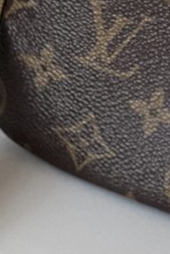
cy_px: -153
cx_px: 391
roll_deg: -17.0
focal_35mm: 405
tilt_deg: -19.3
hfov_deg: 3.4
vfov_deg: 5.0
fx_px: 2865
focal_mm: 9
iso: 160
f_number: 2.8
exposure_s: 1/121
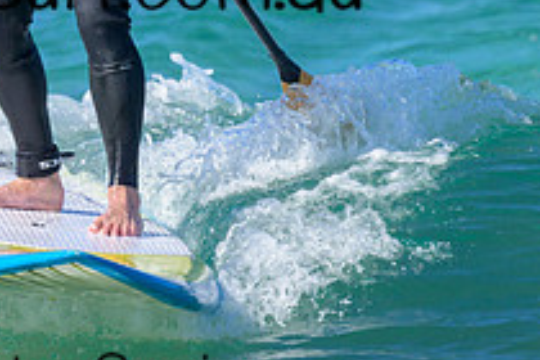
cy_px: -48
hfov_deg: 0.9
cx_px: 77
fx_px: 33777
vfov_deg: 0.6
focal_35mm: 2252
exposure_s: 1/2000
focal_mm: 800
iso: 280
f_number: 6.3
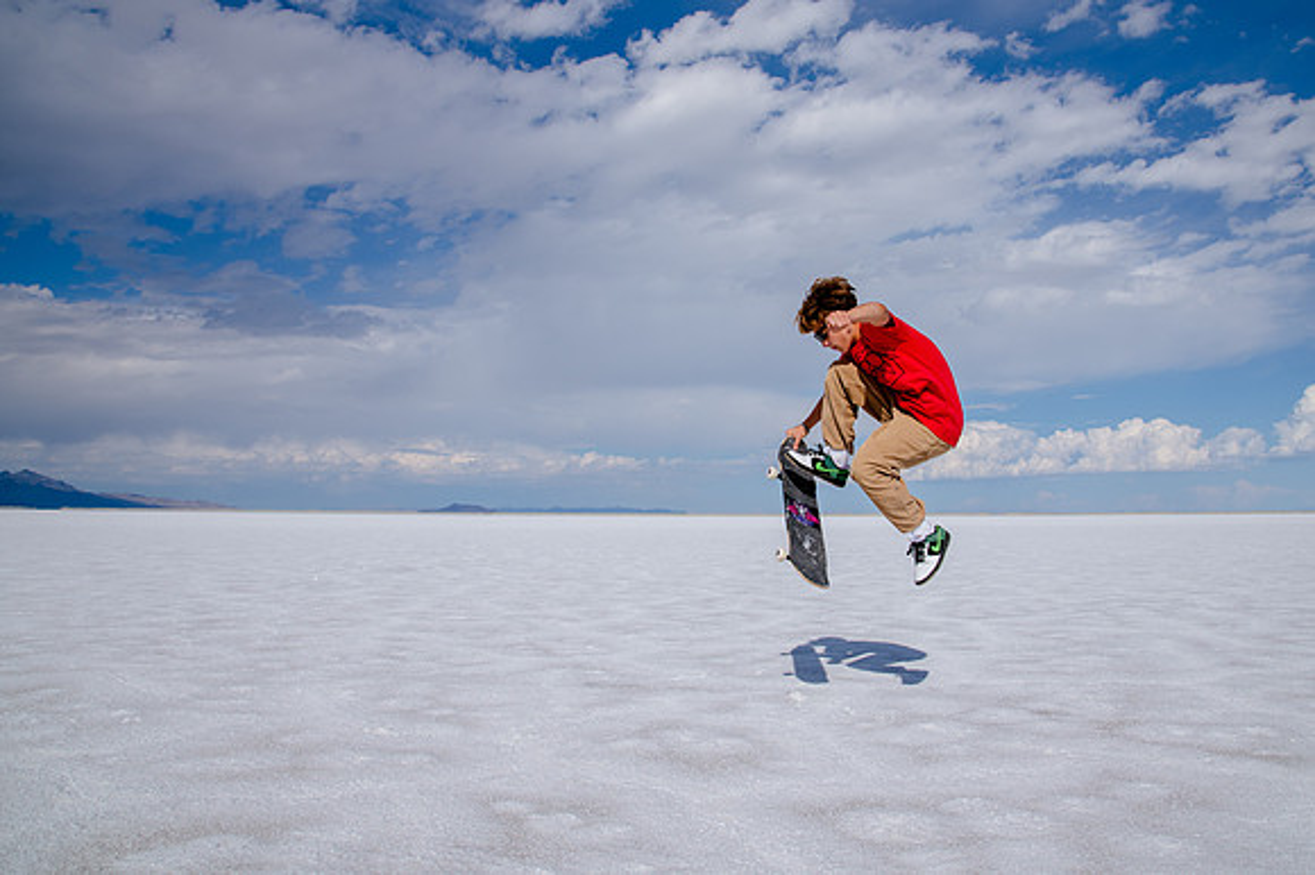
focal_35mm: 28
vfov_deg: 46.8
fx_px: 1010
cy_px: 383
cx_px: 716
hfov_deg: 66.0
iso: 250
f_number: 10
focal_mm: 24
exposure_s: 1/1250
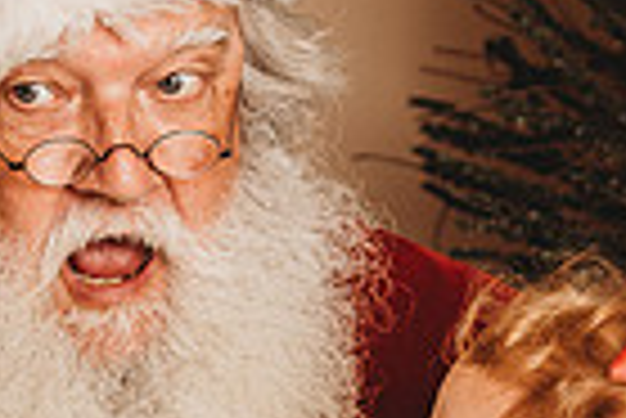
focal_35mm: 242
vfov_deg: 5.7
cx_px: 248
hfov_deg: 8.5
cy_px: 375
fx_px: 4212
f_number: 4
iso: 100
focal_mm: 58
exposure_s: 1/160
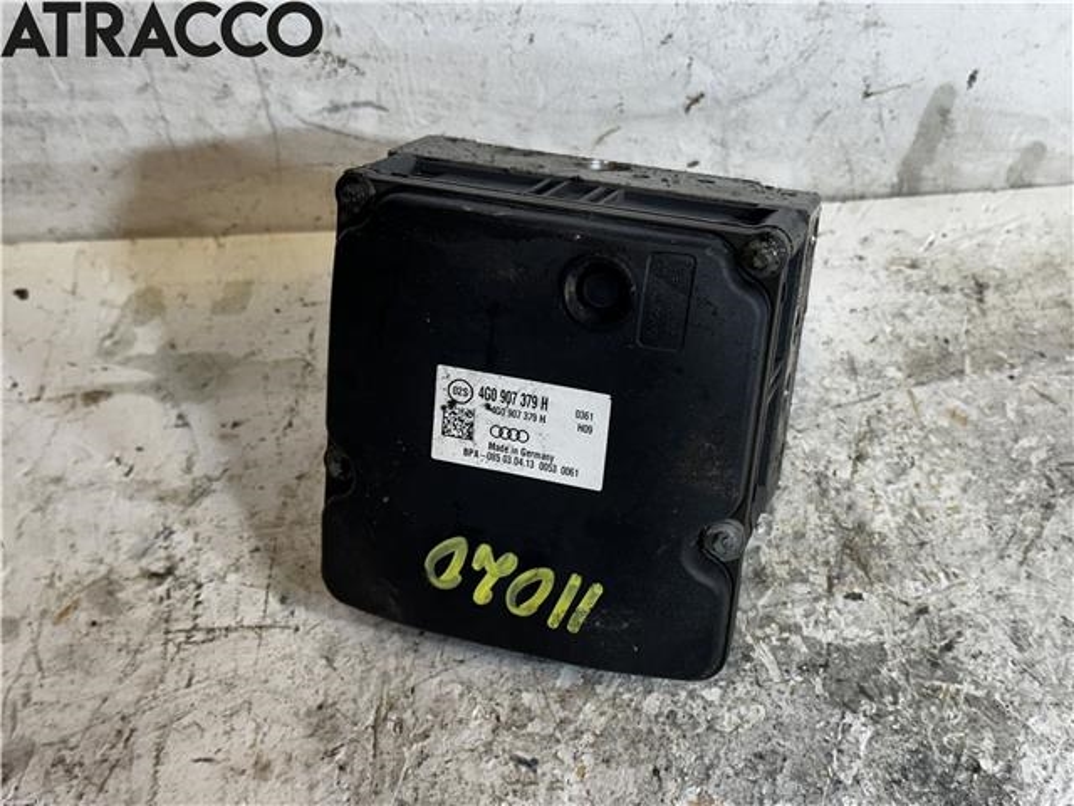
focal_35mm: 48
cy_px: 403
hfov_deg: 39.7
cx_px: 537
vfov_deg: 30.3
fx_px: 1489
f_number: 1.78
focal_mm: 6.86
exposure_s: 1/100
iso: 100
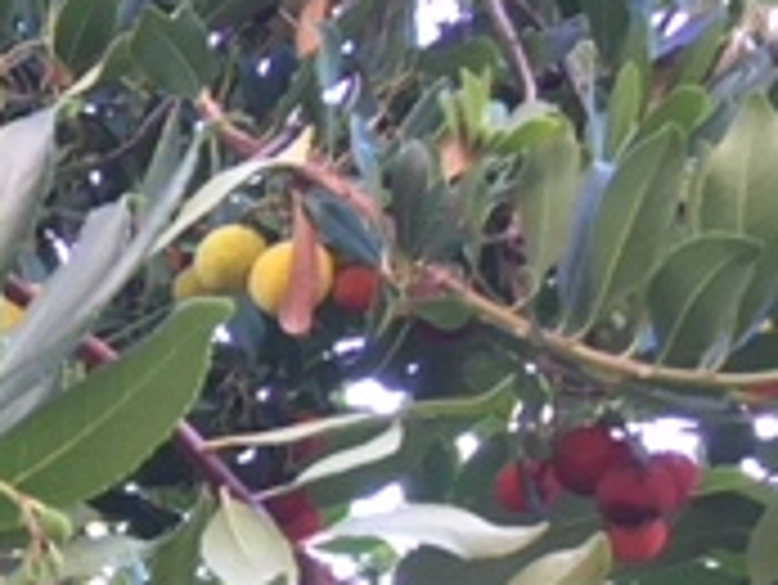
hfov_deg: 16.2
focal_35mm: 107
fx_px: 2407
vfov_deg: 12.7
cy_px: 1017
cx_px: -513
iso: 64
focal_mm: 4.15
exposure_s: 1/33
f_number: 2.2
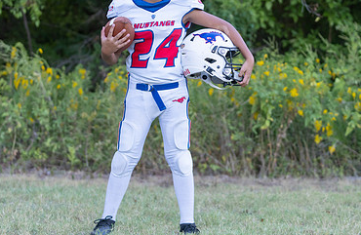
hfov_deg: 17.2
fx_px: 1195
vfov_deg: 11.2
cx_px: 163
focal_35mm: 120
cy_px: 65
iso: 400
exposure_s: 1/320
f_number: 2.8
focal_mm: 70
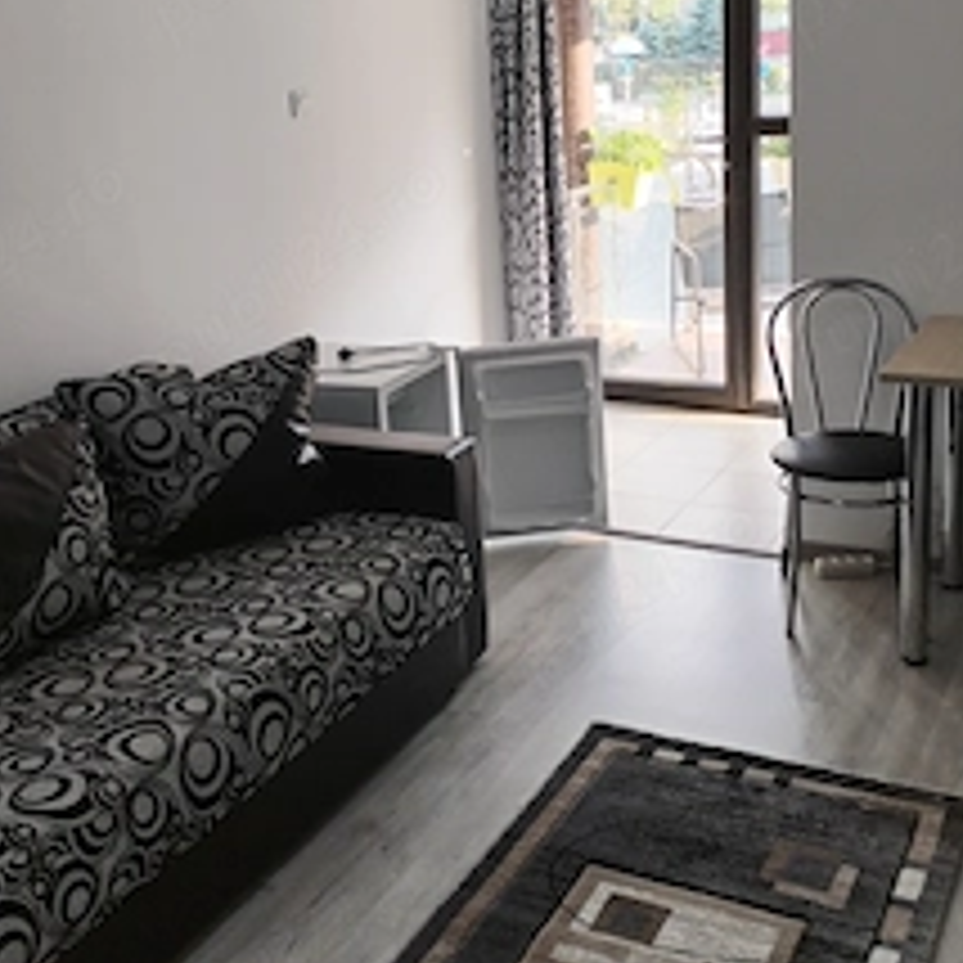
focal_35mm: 48
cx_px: 454
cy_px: 346
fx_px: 1511
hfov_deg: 35.3
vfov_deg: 35.1
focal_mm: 4.75
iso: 157
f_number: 1.8
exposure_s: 1/50
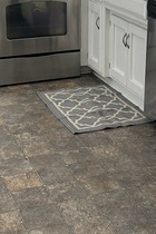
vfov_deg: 23.1
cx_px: 116
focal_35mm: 86
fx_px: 559
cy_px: 32
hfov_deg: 15.8
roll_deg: -0.2
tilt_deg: -12.2
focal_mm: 5.7
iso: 50
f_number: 1.5
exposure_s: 1/167
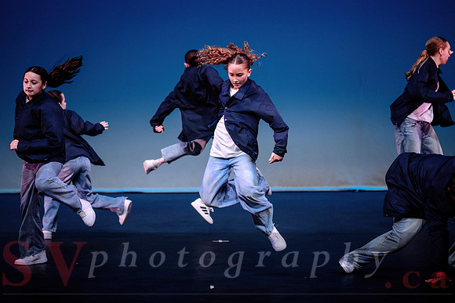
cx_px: 226
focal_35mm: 178
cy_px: 152
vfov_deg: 7.7
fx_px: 2255
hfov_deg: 11.5
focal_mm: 170
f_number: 2.8
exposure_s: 1/640
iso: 1600
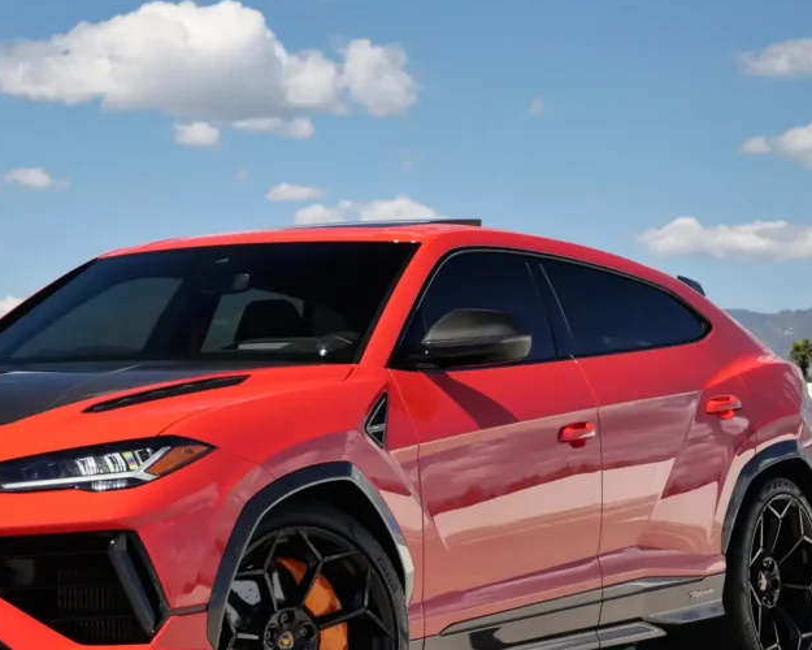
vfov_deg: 12.8
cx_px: 233
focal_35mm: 120
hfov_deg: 16.0
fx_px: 2884
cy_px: 397
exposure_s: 1/2000
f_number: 5.4
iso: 640
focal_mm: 38
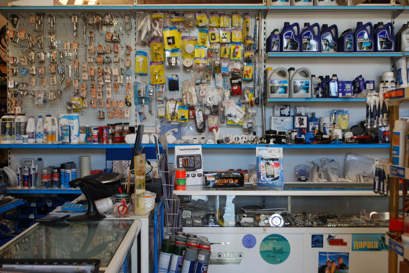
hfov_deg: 41.1
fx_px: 546
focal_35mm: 48
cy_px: 136
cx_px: 204
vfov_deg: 28.2
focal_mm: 32
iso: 200
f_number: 4.8
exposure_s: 1/30
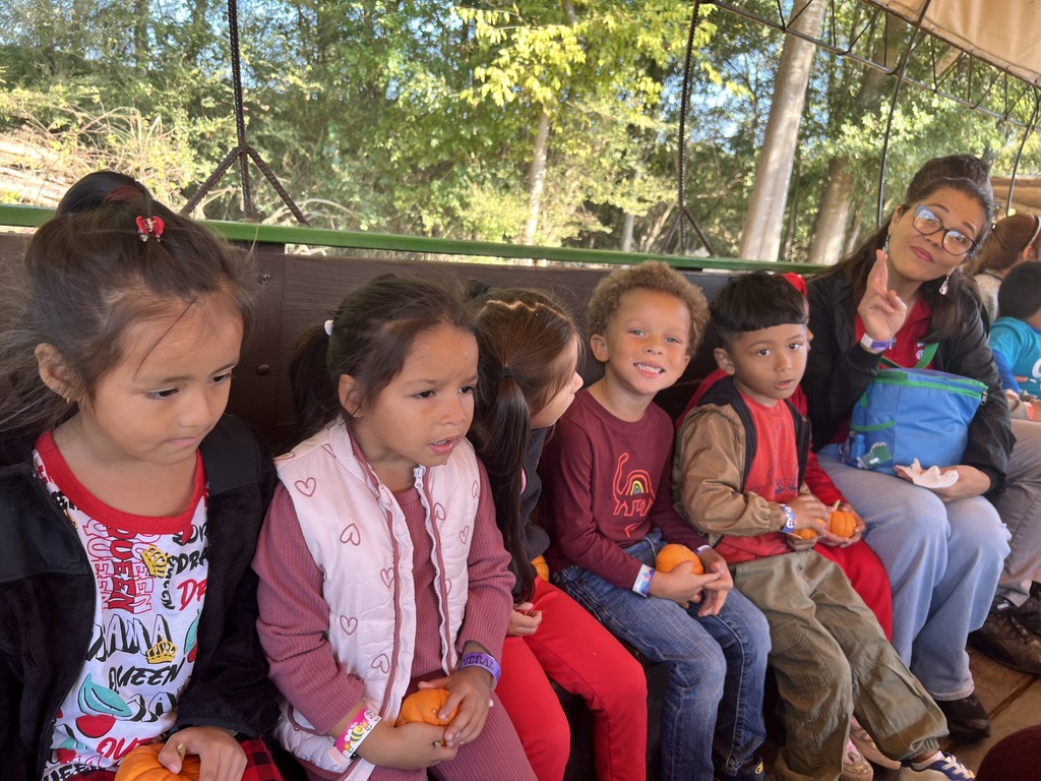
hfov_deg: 67.3
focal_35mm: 26
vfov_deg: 53.1
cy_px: 390
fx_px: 782
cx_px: 520
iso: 32
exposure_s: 1/142
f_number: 1.5
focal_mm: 5.7
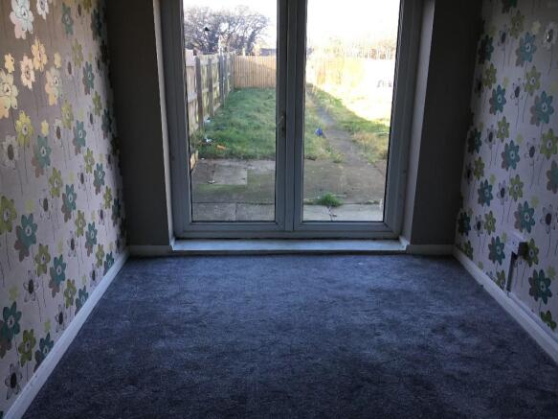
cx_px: 279
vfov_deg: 45.4
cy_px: 210
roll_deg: -0.5
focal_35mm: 31
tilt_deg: -17.3
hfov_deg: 58.4
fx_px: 500
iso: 25
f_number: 2.4
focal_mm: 3.3
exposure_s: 1/50
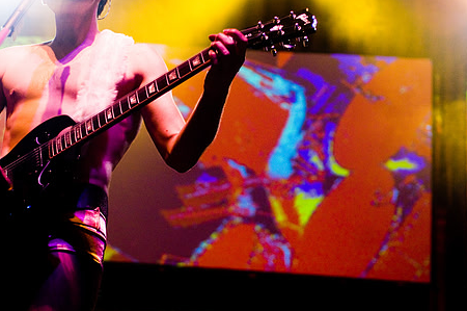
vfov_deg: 16.0
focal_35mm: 85
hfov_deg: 23.9
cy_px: 180
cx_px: 216
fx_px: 1101
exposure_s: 1/125
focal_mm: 44
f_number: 2.8
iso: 640
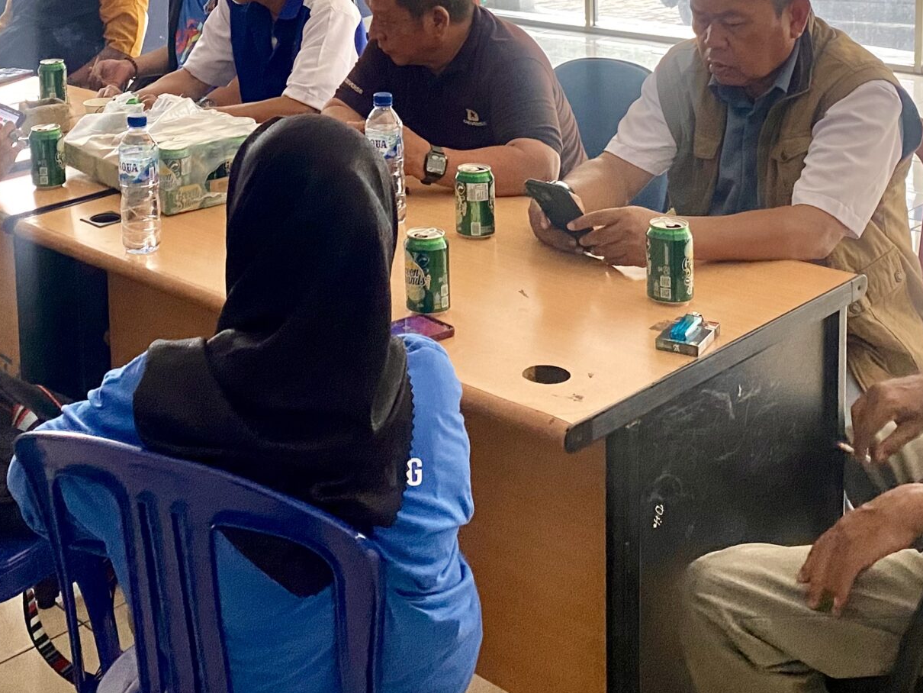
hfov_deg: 34.4
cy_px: -37
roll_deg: +1.9
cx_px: 257
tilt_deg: -6.6
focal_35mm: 55
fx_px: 1467
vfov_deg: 25.0
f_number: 1.8
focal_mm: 4.25
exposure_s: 1/60
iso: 320
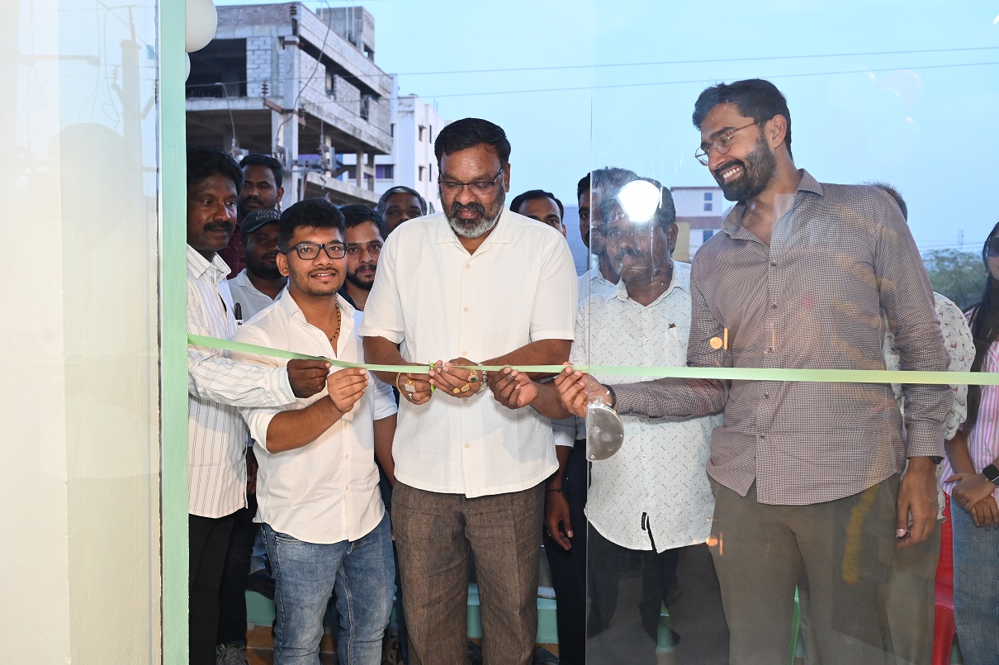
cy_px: 332
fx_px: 929
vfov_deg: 39.4
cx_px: 500
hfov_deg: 56.5
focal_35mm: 34
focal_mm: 33.5
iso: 1250
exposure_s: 1/160
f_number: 5
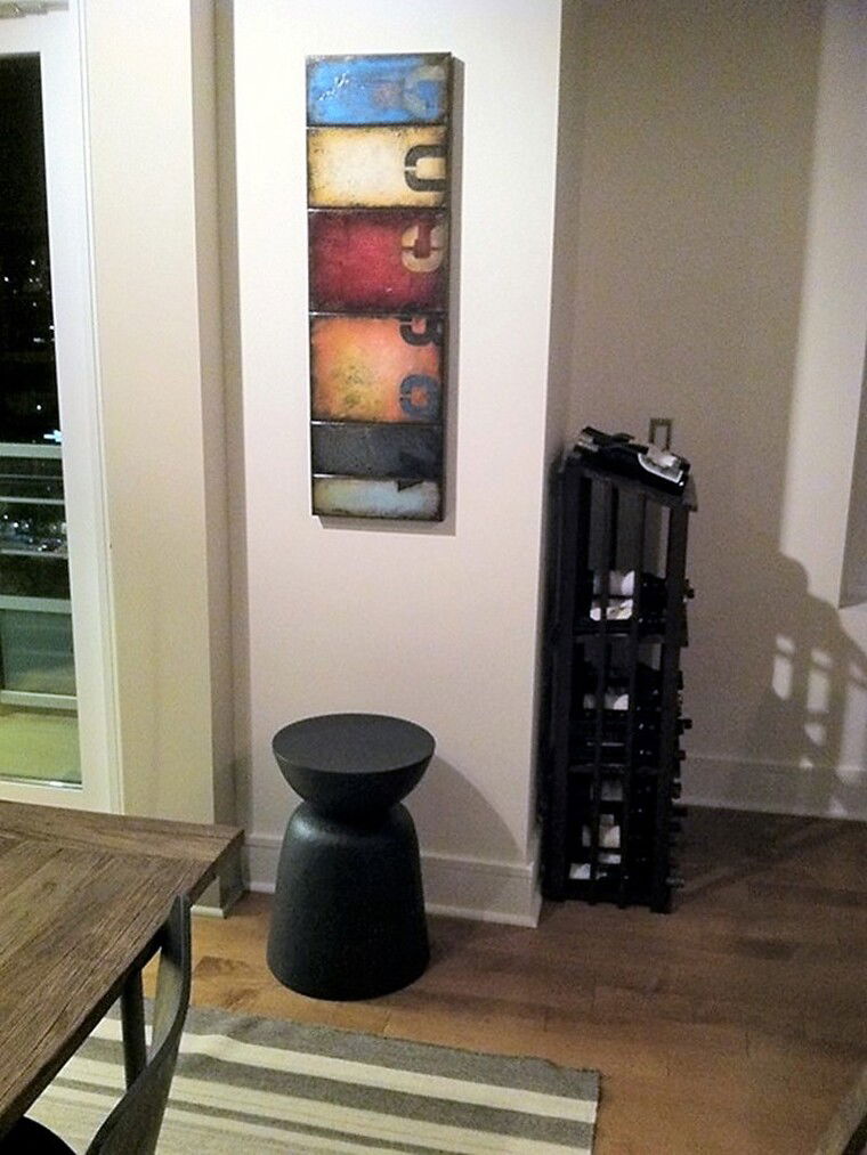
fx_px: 1169
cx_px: 434
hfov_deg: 40.7
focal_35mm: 35
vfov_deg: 52.6
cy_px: 578
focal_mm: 3.85
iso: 800
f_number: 2.8
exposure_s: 1/15
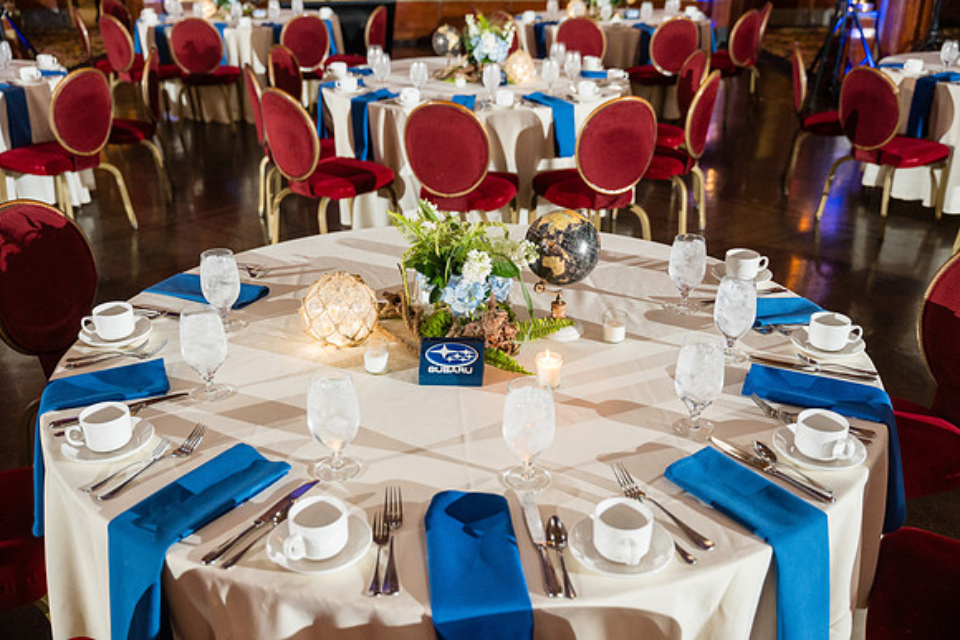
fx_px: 934
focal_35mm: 35
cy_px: 320
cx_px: 480
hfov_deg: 54.4
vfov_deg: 37.9
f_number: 2.8
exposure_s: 1/250
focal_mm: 35
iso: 2000
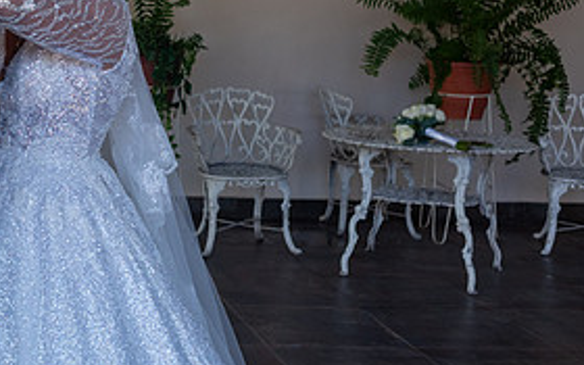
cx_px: -4
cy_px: 97
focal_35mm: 74
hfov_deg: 26.3
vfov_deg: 17.5
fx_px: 1178
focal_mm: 35
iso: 800
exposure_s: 1/800
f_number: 4.5
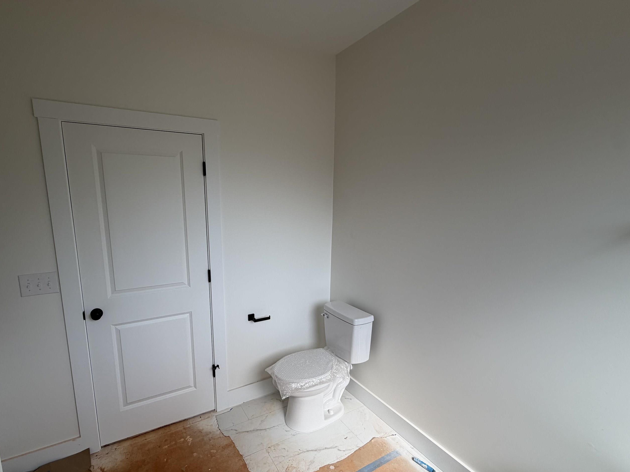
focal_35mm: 17
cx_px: 293
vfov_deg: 74.6
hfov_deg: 90.9
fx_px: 309
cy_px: 251
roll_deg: -0.1
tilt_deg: -10.1
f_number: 2.2
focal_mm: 2.22
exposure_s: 1/139
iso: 40
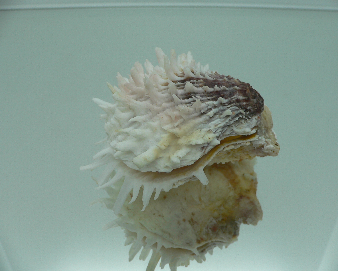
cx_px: 176
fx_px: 370
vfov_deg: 40.1
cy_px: 134
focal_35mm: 37
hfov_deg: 49.1
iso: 80
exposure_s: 1/60
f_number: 2.8
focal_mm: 4.6
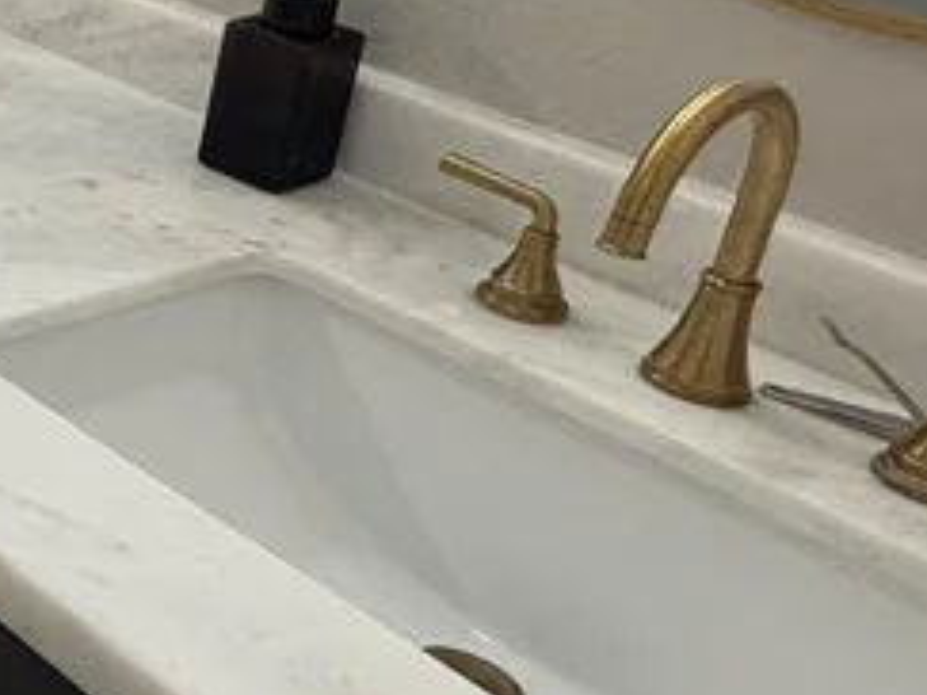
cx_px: -721
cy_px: 46
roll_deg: +1.7
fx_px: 1579
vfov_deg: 24.0
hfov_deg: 21.7
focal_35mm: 59
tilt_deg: -22.0
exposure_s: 1/120
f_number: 2.2
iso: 250
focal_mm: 2.22
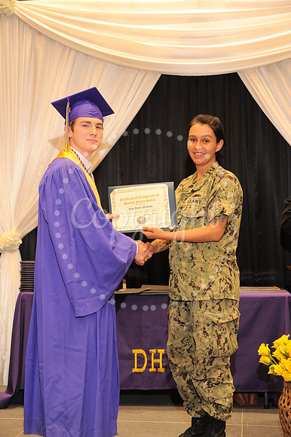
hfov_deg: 20.6
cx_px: 146
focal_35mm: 66
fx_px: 801
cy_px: 218
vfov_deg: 30.5
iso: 1250
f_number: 5.6
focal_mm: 66
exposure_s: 1/60
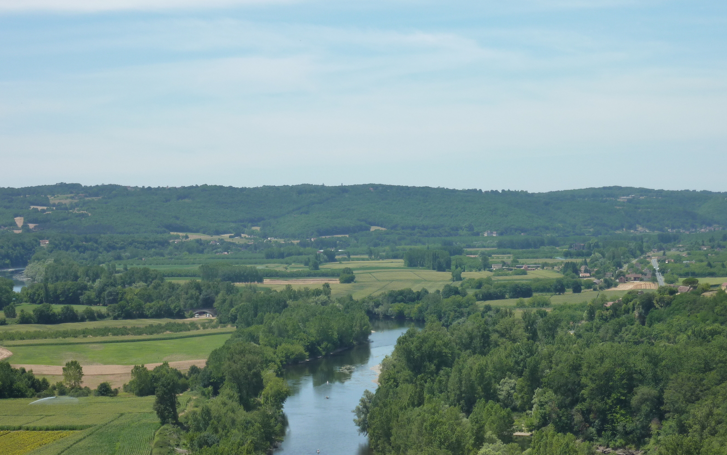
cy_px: 235
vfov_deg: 14.7
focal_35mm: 89
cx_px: 364
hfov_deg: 23.3
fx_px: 1763
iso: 125
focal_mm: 13.7
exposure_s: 1/500
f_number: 5
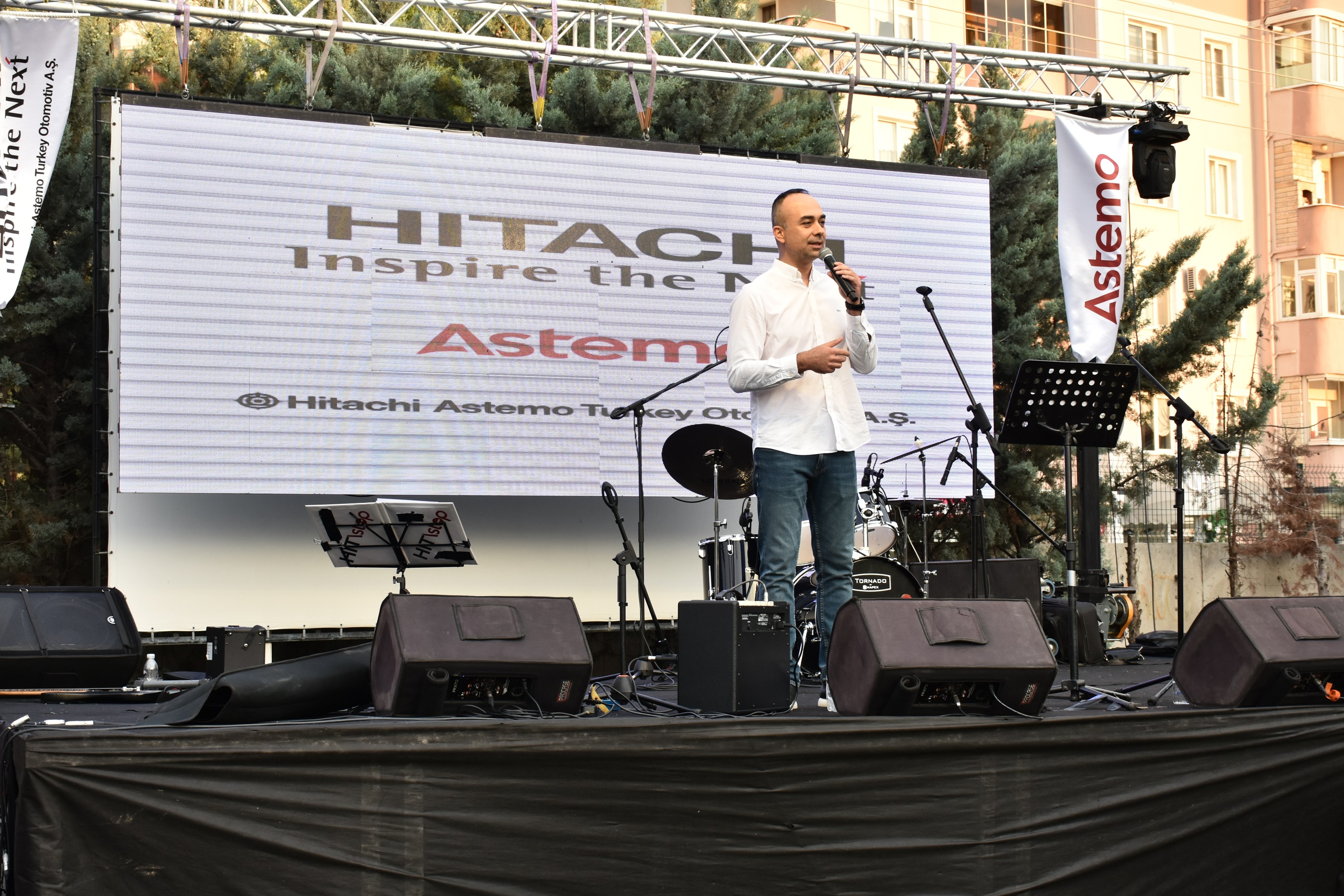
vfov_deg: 25.8
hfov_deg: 37.9
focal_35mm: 52
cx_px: 672
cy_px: 448
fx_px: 1960
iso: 400
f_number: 6.3
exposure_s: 1/100
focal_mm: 35
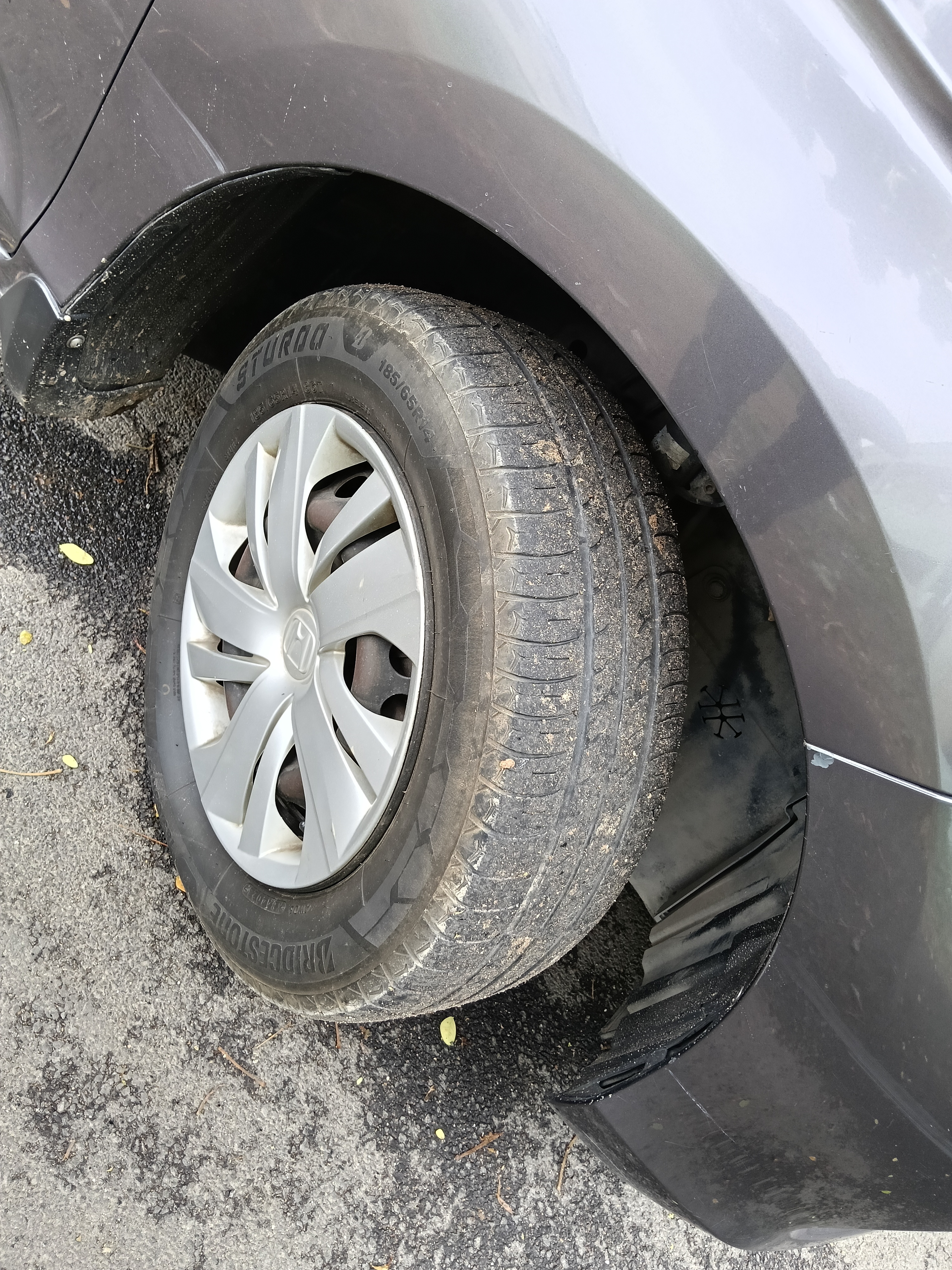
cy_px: 635
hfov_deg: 51.4
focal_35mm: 27
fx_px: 990
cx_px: 476
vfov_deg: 65.3
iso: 125
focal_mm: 3.98
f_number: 1.8
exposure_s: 1/100
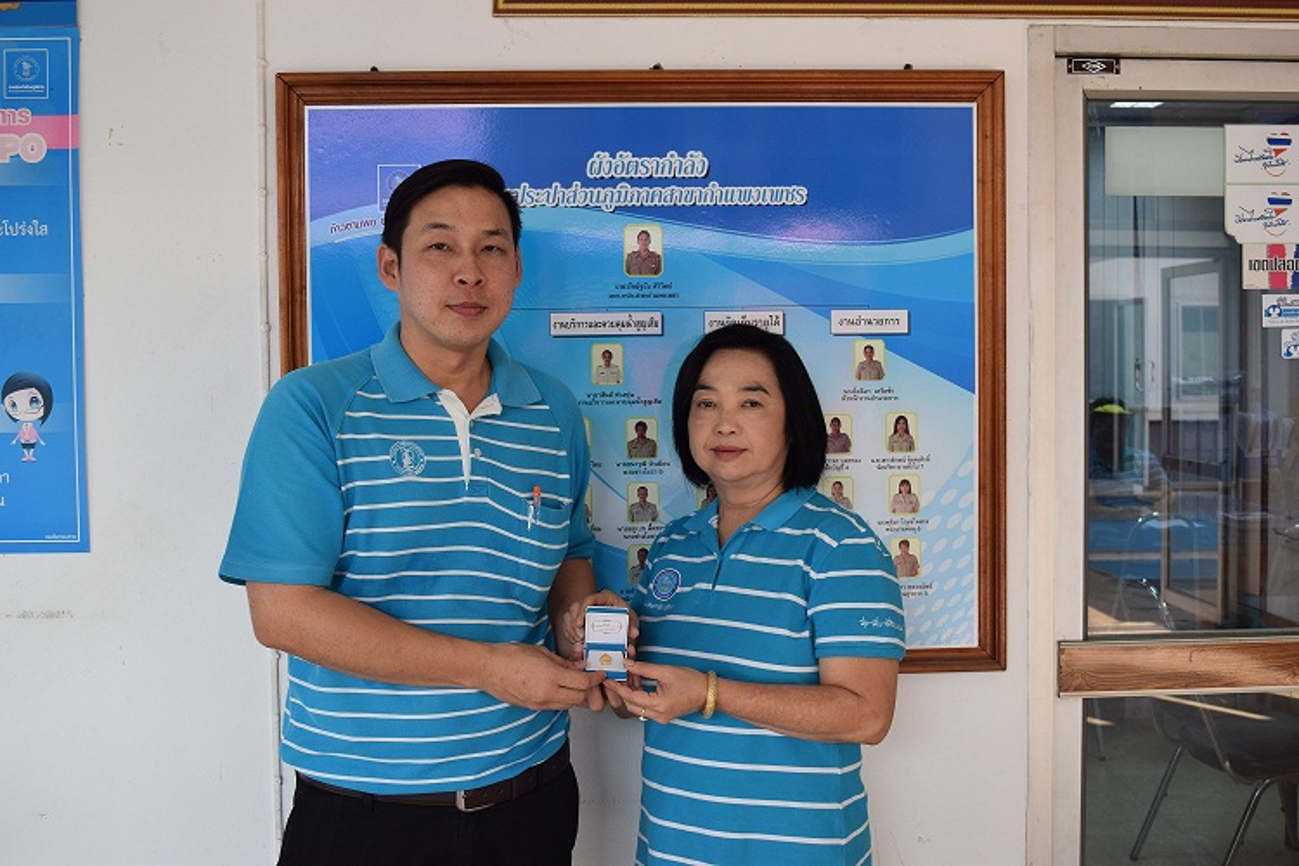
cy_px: 433
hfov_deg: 53.1
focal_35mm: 36
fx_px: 1299
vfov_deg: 36.9
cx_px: 650
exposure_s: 1/160
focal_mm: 24
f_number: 6.3
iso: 400
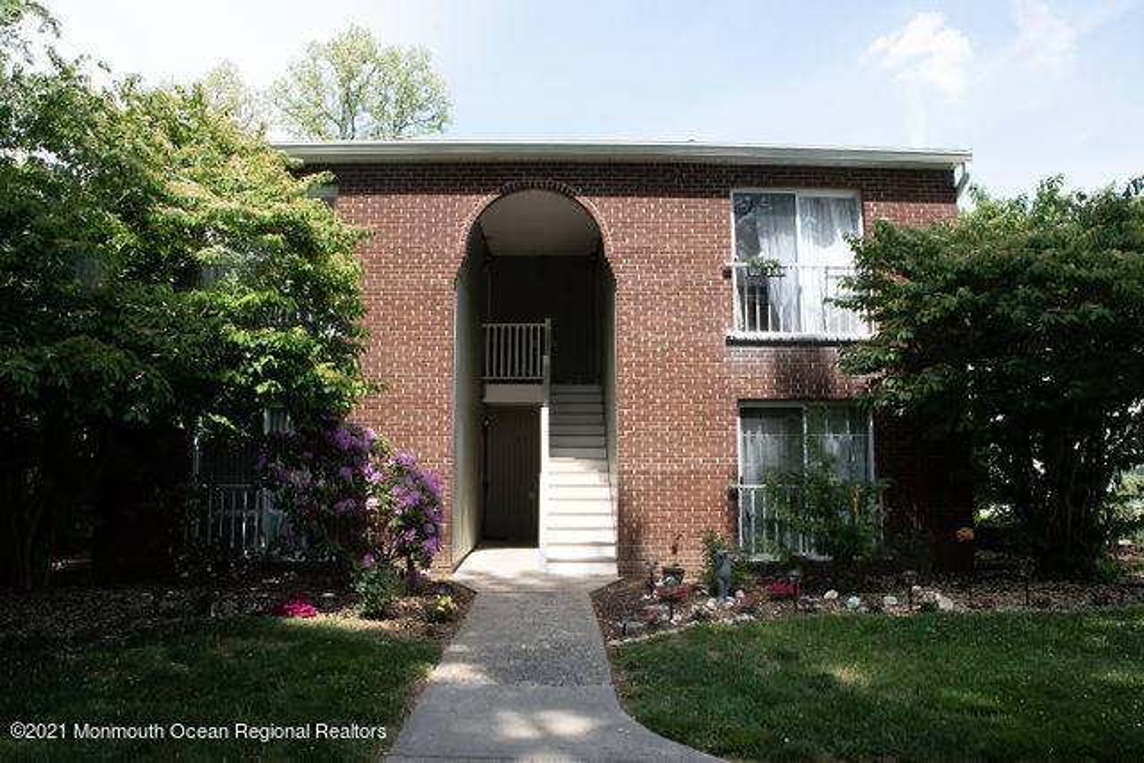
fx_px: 808
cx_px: 572
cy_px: 382
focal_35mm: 25
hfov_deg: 70.6
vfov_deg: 50.6
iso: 3200
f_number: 14
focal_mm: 24
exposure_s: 1/800
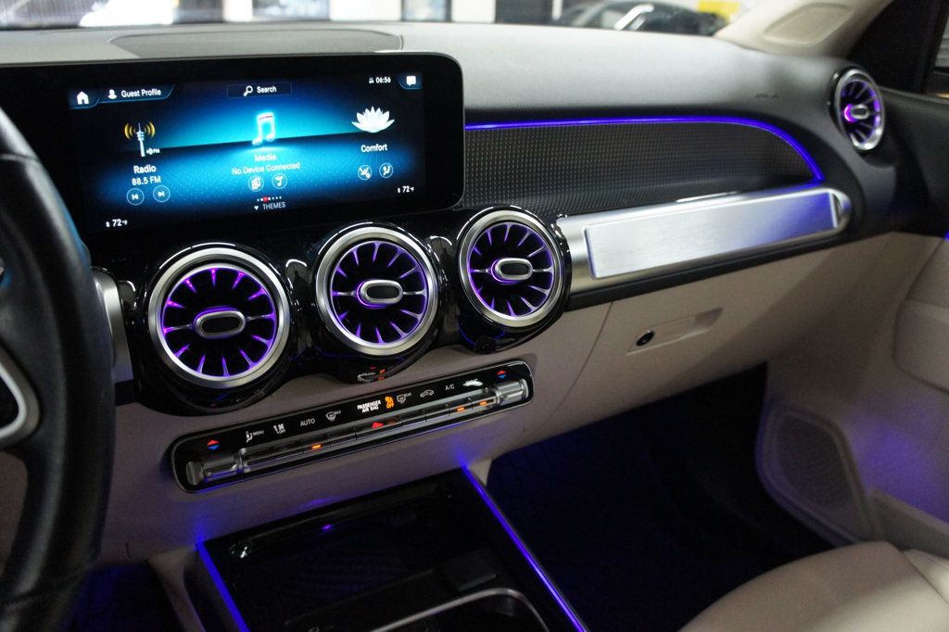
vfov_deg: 47.9
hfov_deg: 67.4
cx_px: 474
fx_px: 711
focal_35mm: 27
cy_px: 316
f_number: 3.5
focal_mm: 18
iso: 1600
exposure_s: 1/50
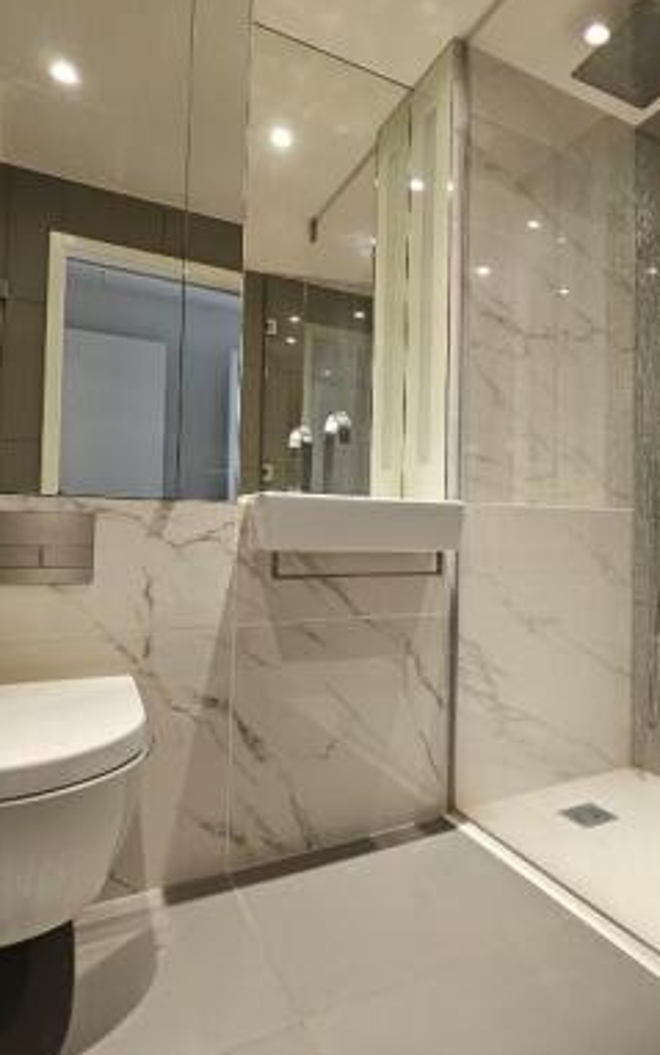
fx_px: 604
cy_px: 507
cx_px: 490
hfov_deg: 54.8
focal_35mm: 21
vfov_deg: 82.2
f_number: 2.2
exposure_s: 1/50
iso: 100
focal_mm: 2.2
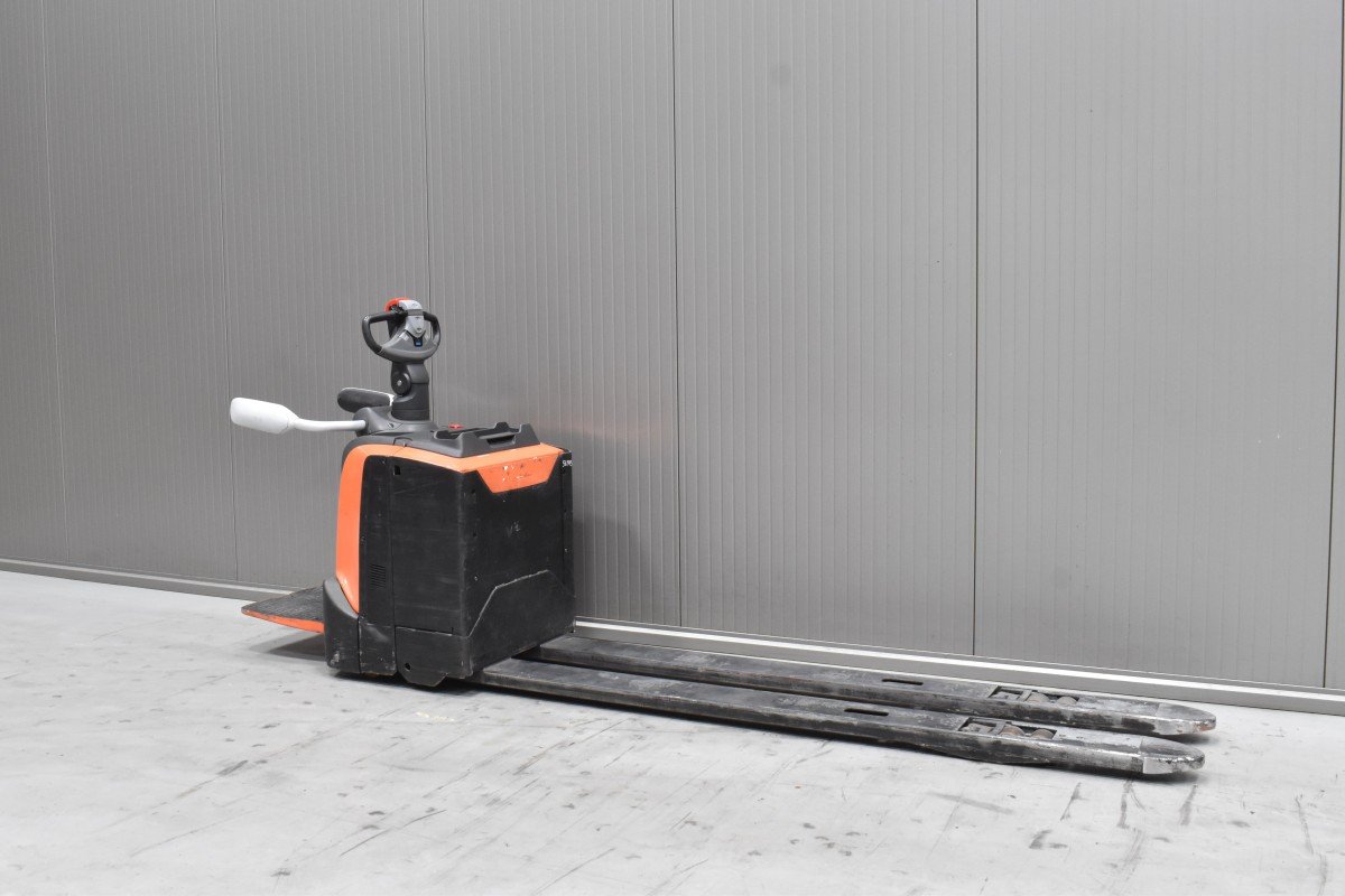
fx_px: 1345
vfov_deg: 36.9
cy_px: 448
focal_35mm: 36
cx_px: 672
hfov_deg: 53.1
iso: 1600
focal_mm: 24
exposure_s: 1/15
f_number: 7.1
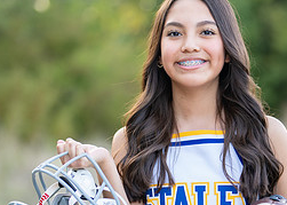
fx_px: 1043
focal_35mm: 128
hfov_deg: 15.6
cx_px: 213
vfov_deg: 11.2
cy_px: 164
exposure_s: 1/500
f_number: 1.2
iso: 100
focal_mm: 50
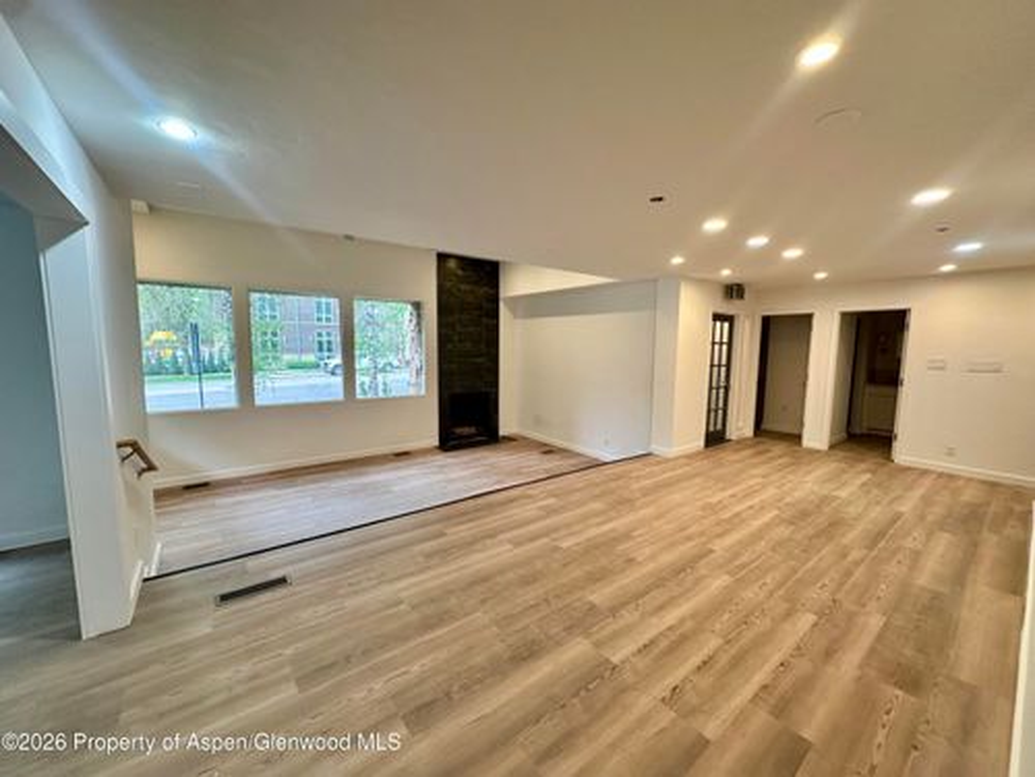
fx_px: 419
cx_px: 518
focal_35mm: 14
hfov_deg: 102.1
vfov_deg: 85.7
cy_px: 388
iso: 160
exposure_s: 1/120
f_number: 2.2
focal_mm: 2.22
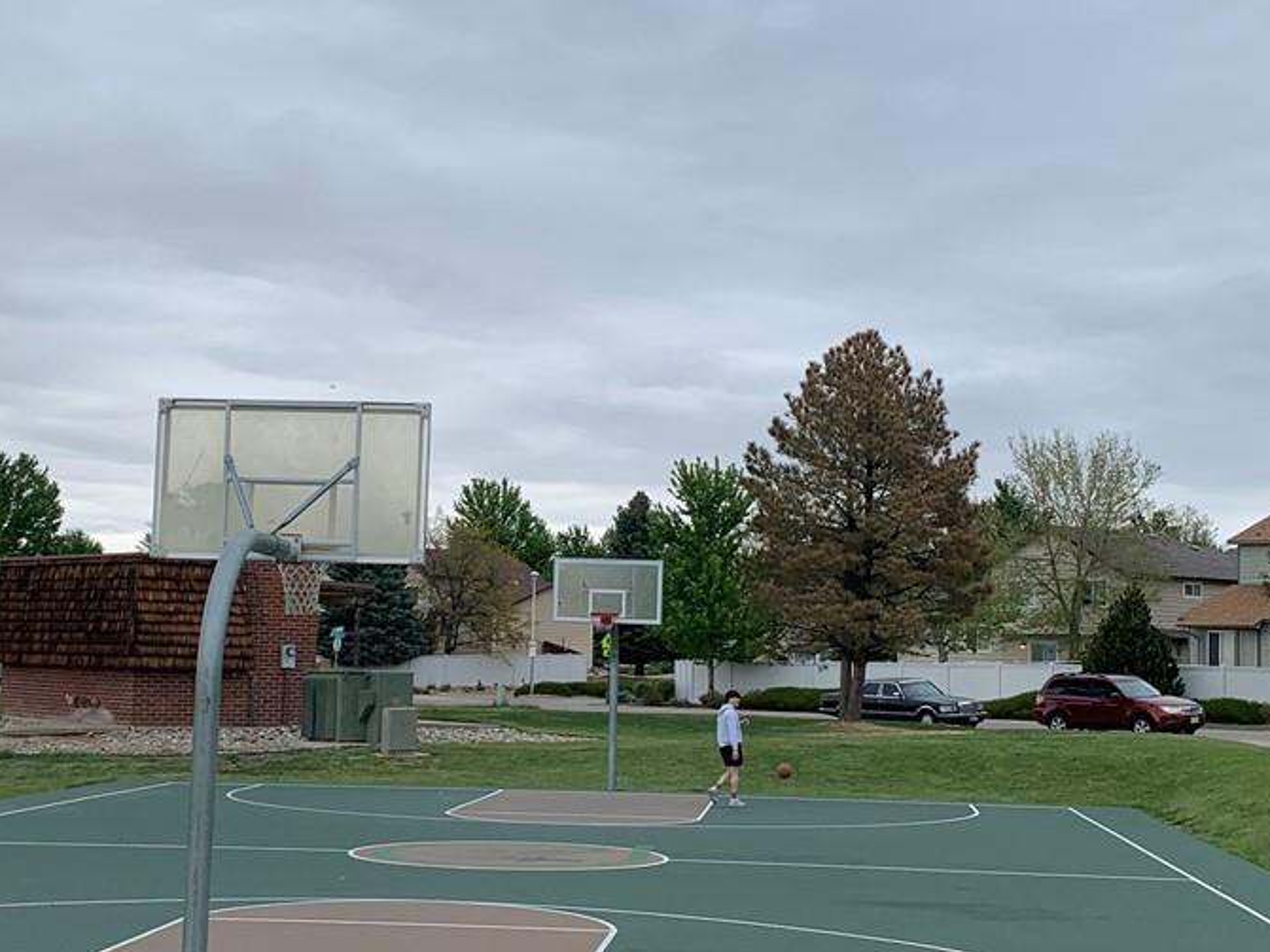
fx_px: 2274
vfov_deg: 23.6
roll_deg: -2.2
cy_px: 485
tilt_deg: +5.1
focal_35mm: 62
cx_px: 511
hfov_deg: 31.1
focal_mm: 4.25
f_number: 1.8
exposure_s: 1/928
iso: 25
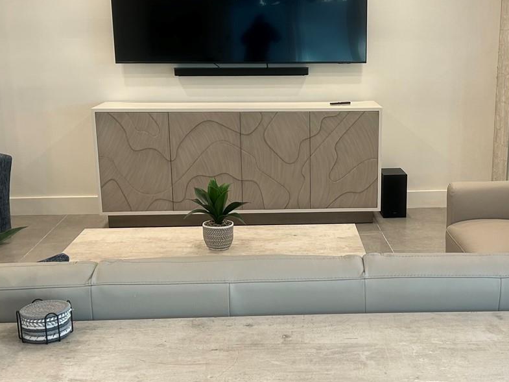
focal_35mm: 53
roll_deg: +1.3
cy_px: 230
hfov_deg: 35.9
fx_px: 779
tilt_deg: -13.2
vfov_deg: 27.5
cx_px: 327
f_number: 1.5
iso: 80
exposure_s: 1/120
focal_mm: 5.7
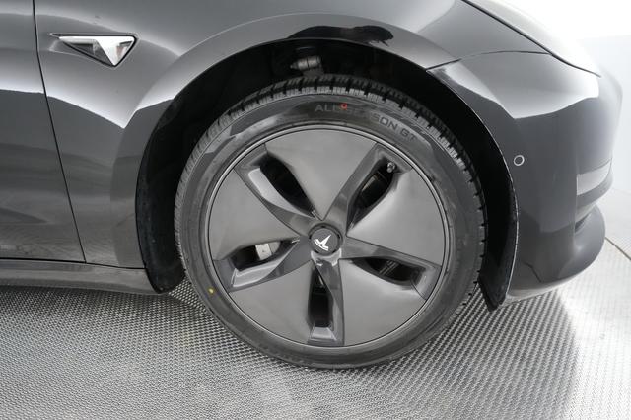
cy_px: 210
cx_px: 316
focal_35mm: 24
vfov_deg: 53.1
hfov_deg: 73.8
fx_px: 420
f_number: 2.8
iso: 8000
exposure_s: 1/250
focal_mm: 24
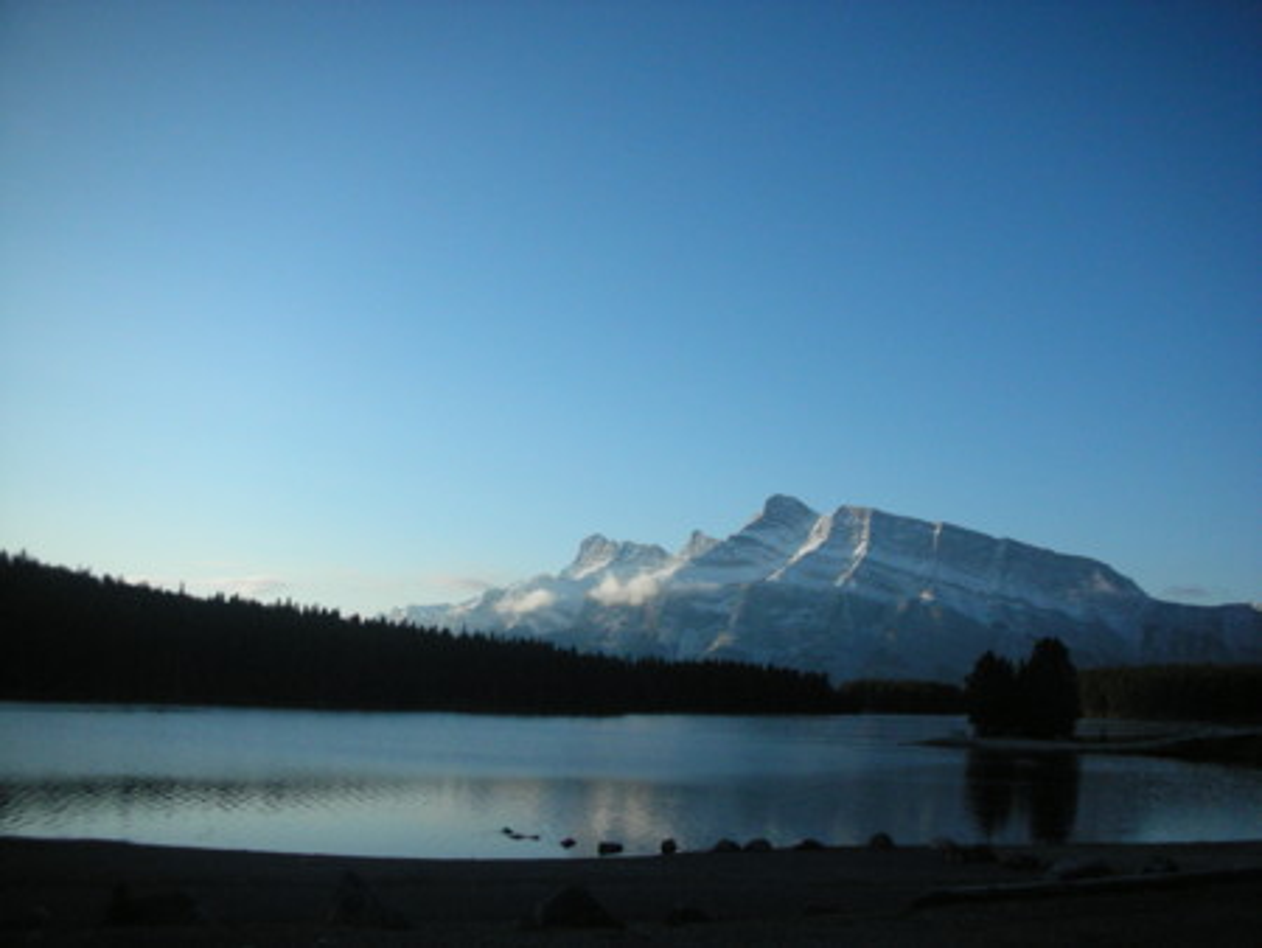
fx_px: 1277
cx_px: 631
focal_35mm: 35
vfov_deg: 40.7
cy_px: 474
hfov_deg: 52.6
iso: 200
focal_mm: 5.8
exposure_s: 1/333
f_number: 8.5
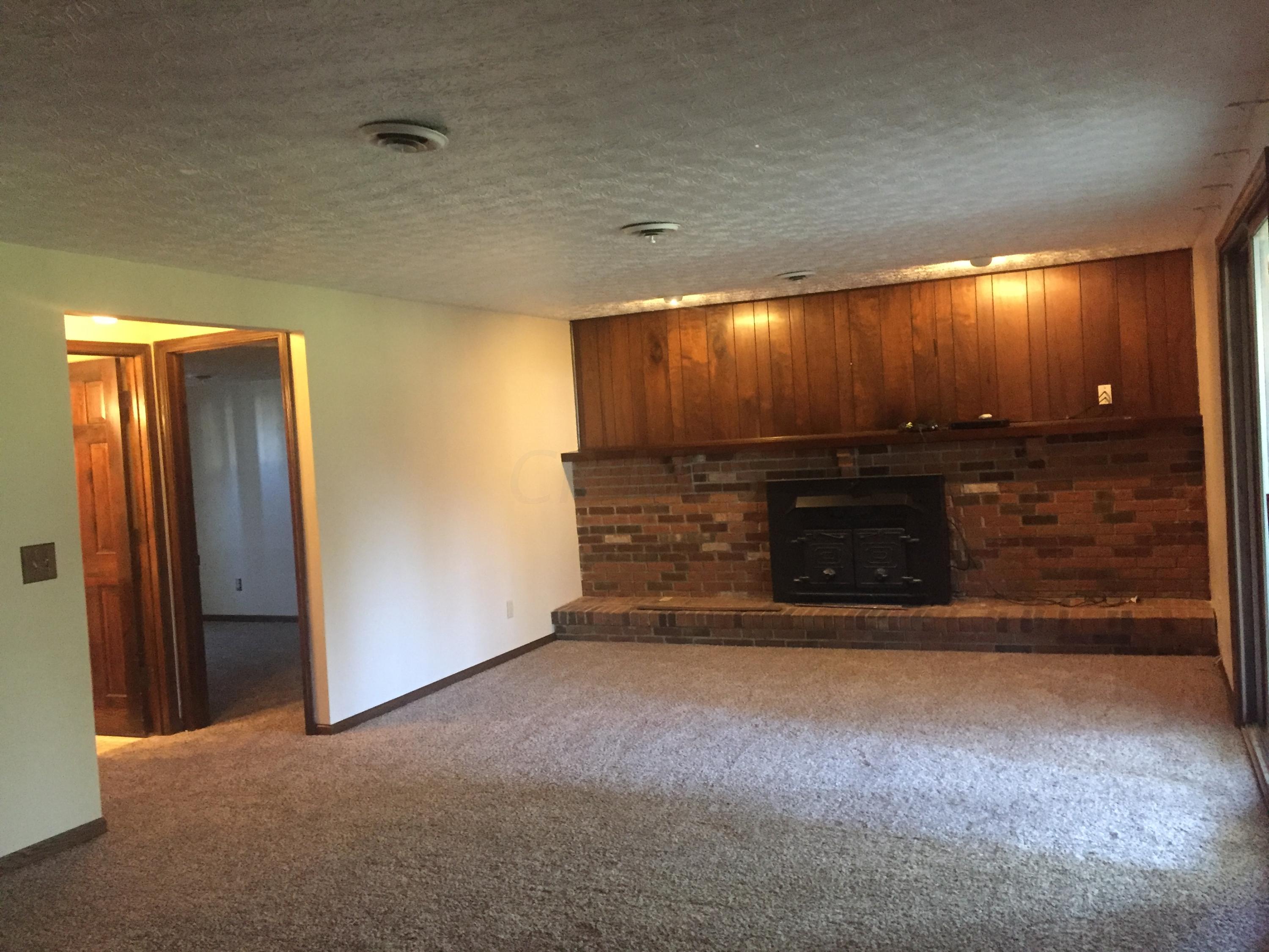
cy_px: 476
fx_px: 1063
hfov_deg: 61.7
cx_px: 634
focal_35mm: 29
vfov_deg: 48.2
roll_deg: +5.1
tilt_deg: -2.9
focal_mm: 4.15
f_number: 2.2
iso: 320
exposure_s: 1/15
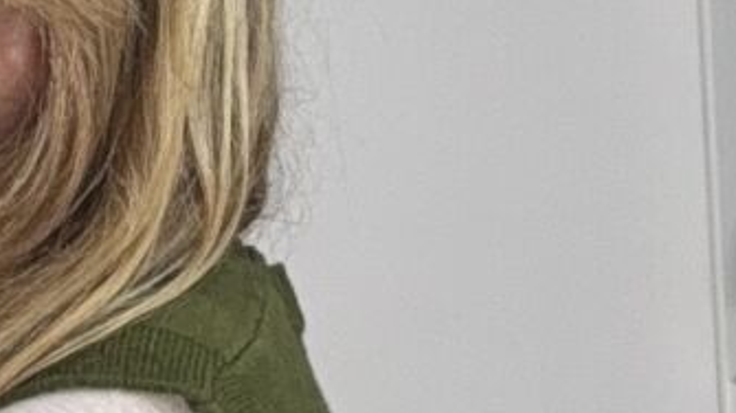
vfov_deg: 8.8
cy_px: 978
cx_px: -250
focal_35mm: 125
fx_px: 2438
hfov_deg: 16.2
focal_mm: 6.76
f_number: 1.78
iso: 80
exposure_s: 1/100
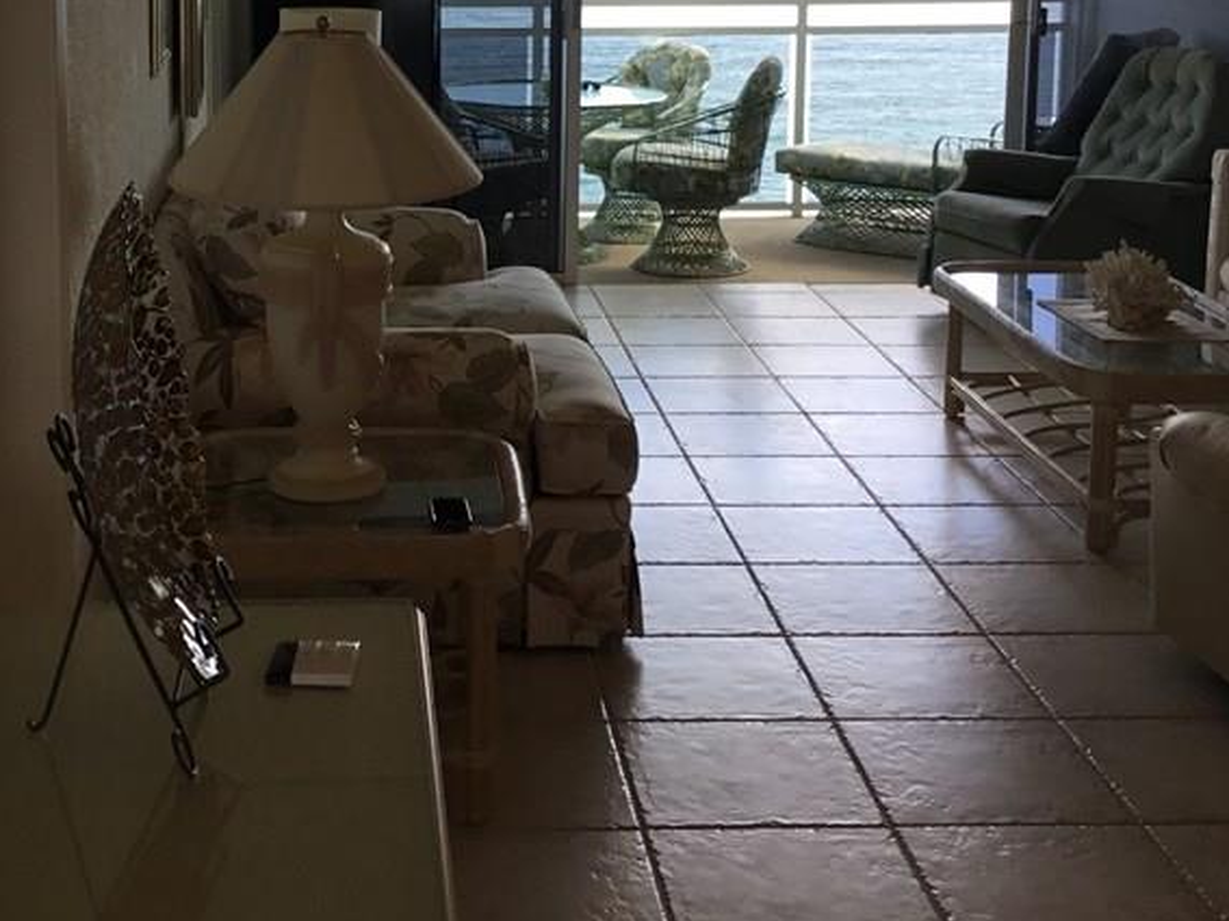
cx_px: 379
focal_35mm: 56
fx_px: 1988
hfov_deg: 33.9
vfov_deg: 25.5
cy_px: 132
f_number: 2.4
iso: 25
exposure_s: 1/120
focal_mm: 3.3
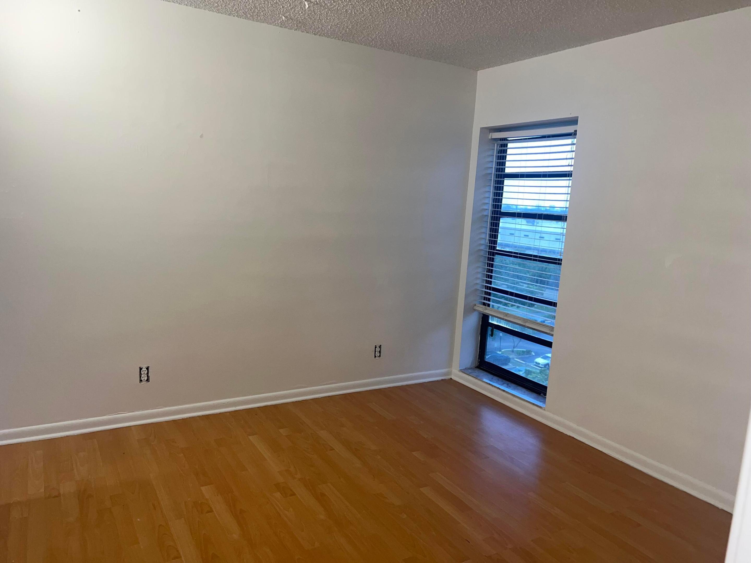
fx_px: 564
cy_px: 282
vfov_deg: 53.1
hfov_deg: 67.3
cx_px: 376
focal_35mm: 26
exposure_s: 1/120
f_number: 1.5
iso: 80
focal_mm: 5.7
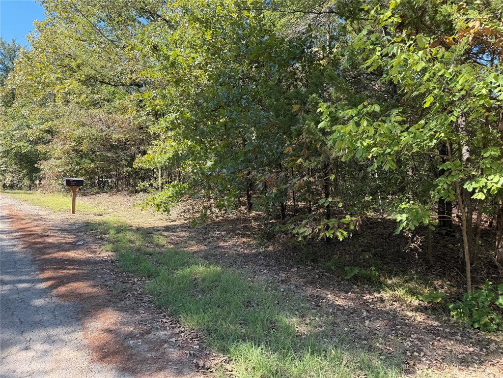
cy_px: 189
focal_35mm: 24
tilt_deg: -0.1
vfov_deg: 56.8
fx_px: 349
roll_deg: -2.8
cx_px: 252
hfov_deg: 71.6
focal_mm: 6.76
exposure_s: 1/660
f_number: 1.78
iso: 80
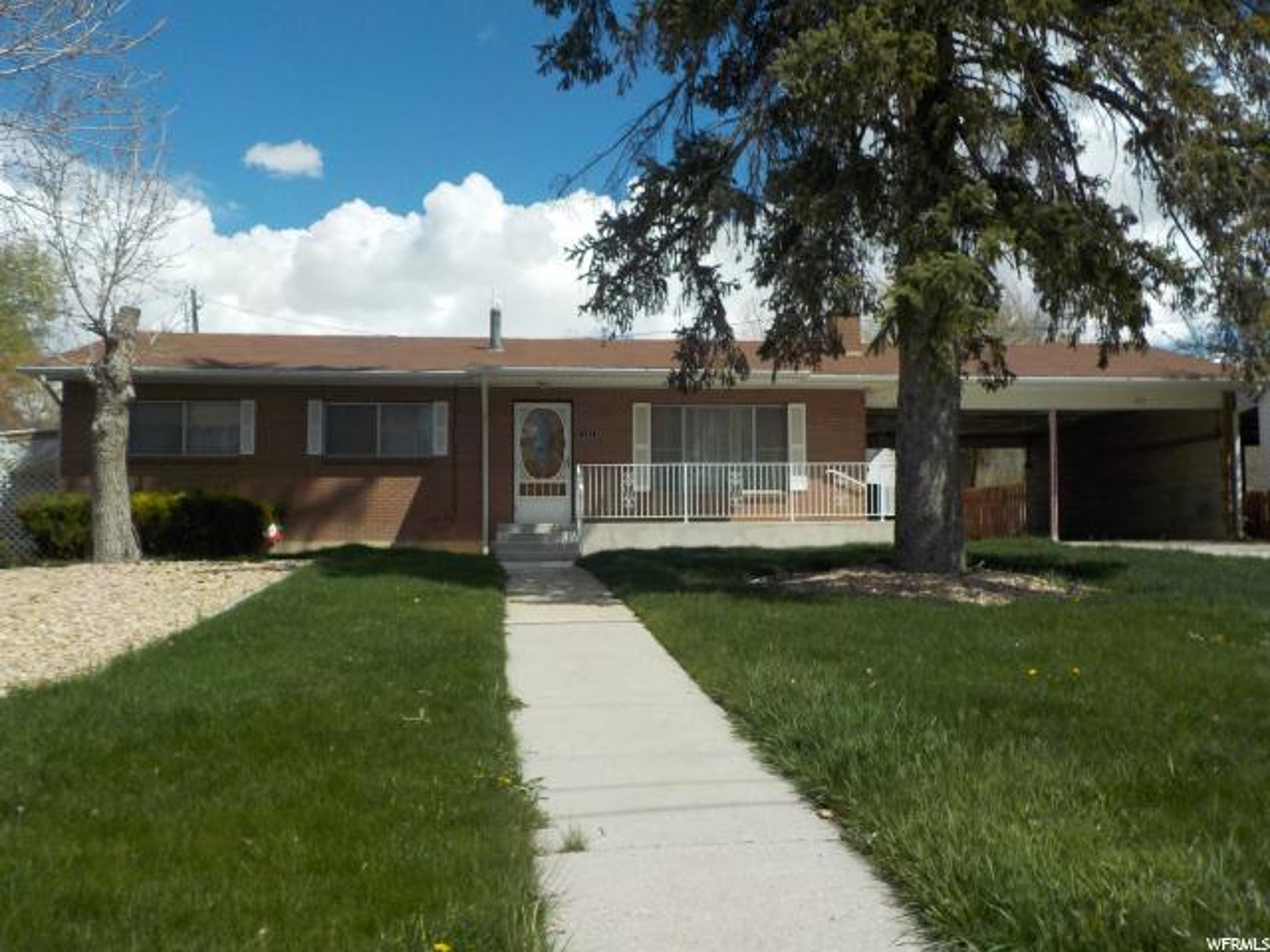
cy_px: 476
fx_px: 1101
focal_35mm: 30
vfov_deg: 46.8
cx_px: 635
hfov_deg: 60.0
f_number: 6.6
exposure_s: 1/640
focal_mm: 4.1
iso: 125
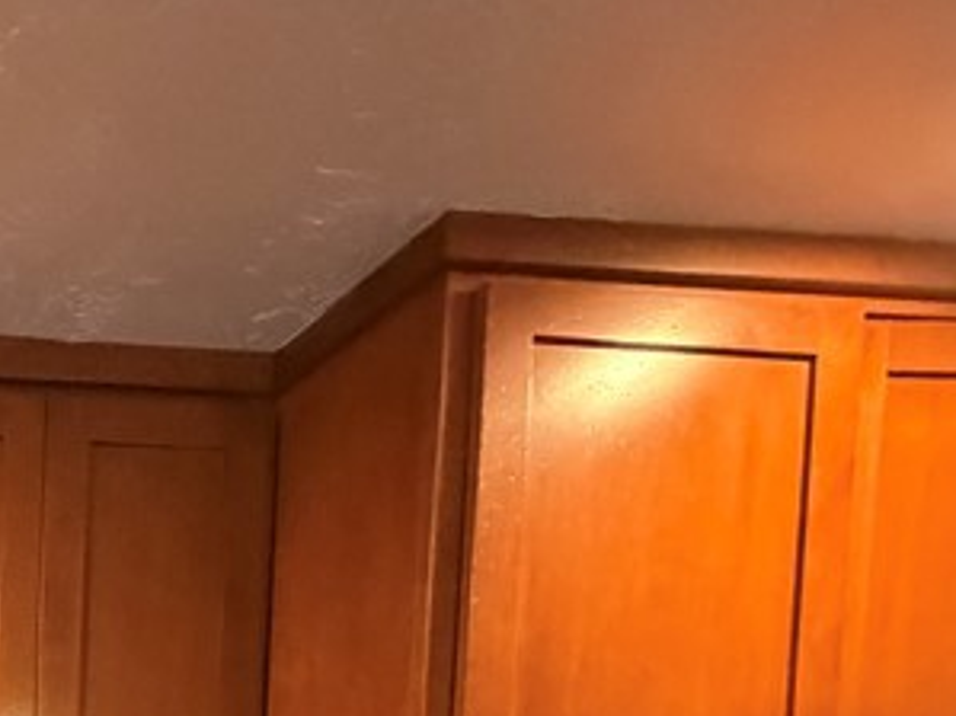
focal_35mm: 48
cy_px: 1141
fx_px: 1325
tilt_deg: -2.1
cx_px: -441
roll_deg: +0.0
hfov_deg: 28.1
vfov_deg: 22.9
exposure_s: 1/60
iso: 1250
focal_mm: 2.22
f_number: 2.2
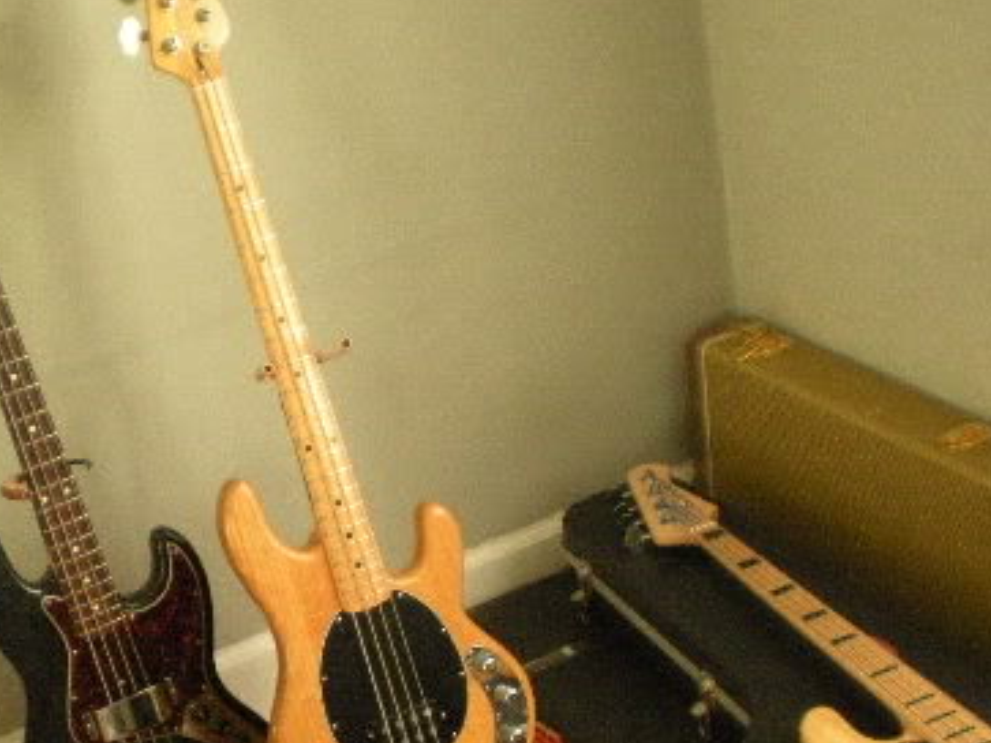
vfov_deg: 21.7
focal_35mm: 67
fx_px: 1917
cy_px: 568
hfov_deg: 28.7
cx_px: 308
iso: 600
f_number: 3.1
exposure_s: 1/8
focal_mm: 6.3
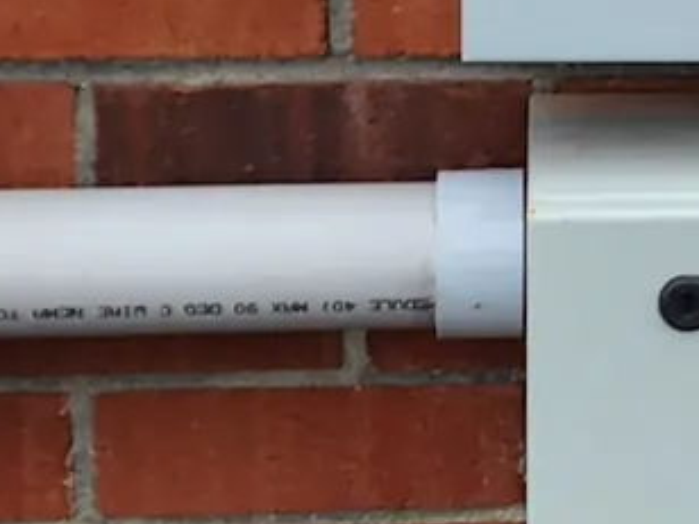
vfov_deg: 8.2
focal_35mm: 179
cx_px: 971
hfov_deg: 10.7
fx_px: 3615
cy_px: -118
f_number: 1.8
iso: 25
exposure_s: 1/180
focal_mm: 6.4
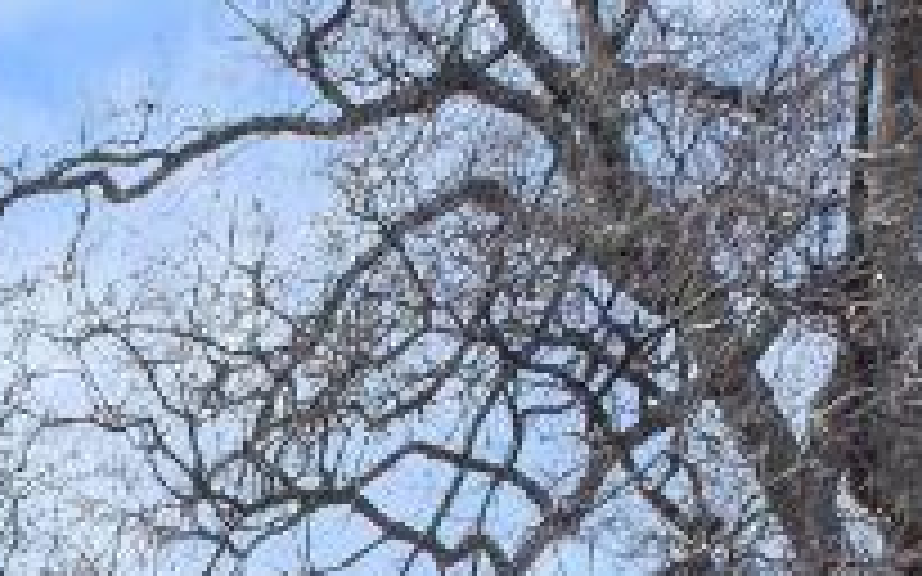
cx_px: -436
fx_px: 2814
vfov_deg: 8.1
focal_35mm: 112
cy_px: 2174
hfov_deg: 17.0
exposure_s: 1/450
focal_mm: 10
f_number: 5.6
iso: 250
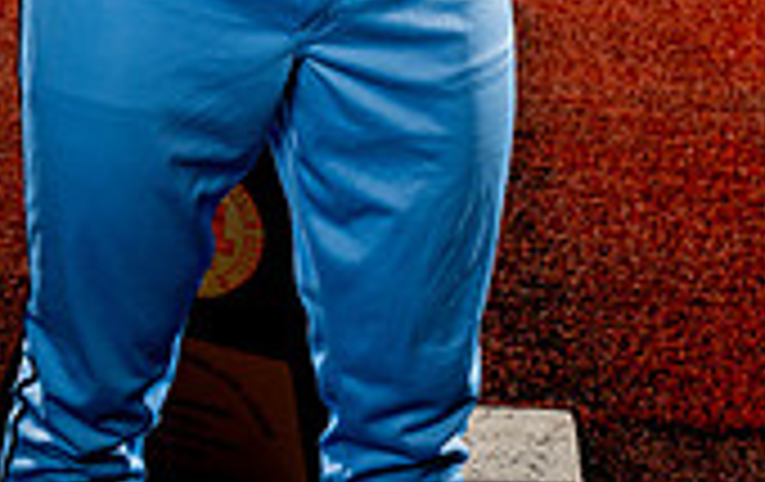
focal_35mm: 148
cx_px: 526
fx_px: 3092
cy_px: -518
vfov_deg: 8.4
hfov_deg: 14.1
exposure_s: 1/250
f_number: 5.6
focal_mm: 55
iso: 800
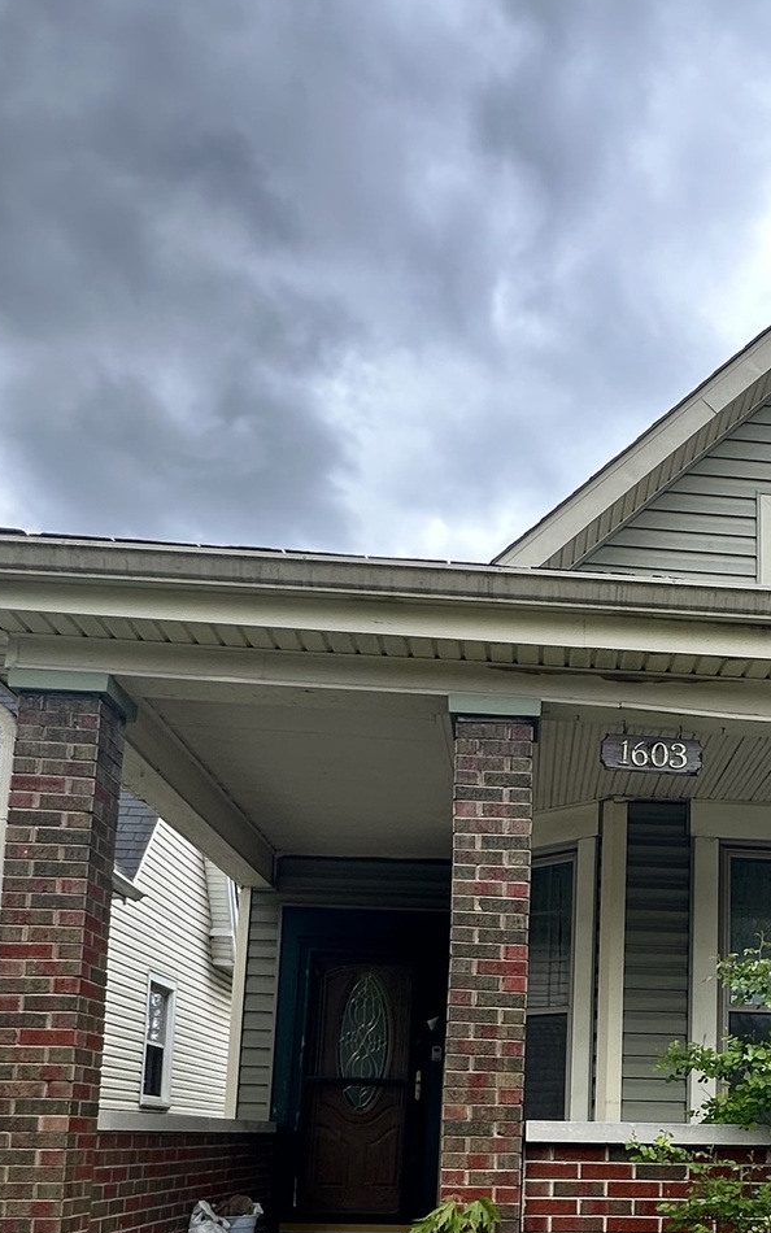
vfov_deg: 50.8
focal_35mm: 36
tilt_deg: +7.1
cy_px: 979
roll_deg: -0.3
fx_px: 1210
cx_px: 667
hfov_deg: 33.8
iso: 40
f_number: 2.2
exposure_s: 1/643
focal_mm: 2.22
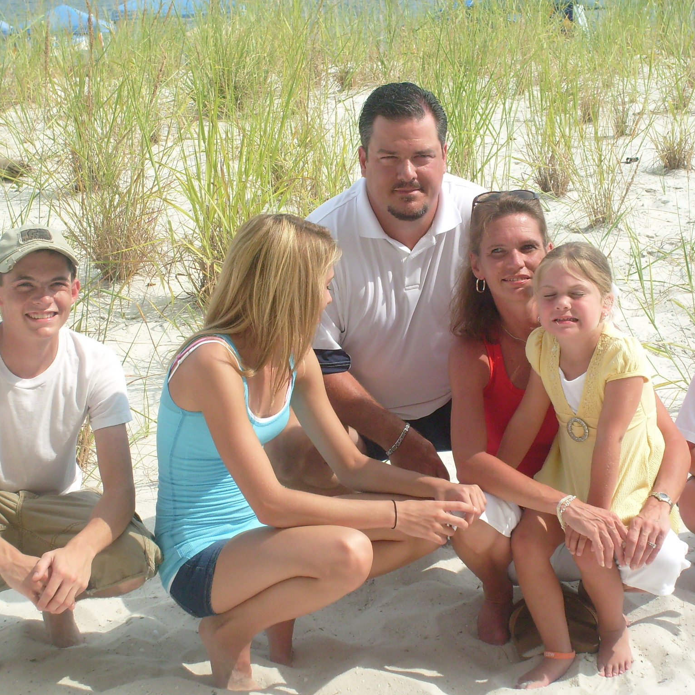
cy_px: 346
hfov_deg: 18.1
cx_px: 364
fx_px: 2181
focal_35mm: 96
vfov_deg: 18.1
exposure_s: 1/750
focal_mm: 13.7
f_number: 4.2
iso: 80
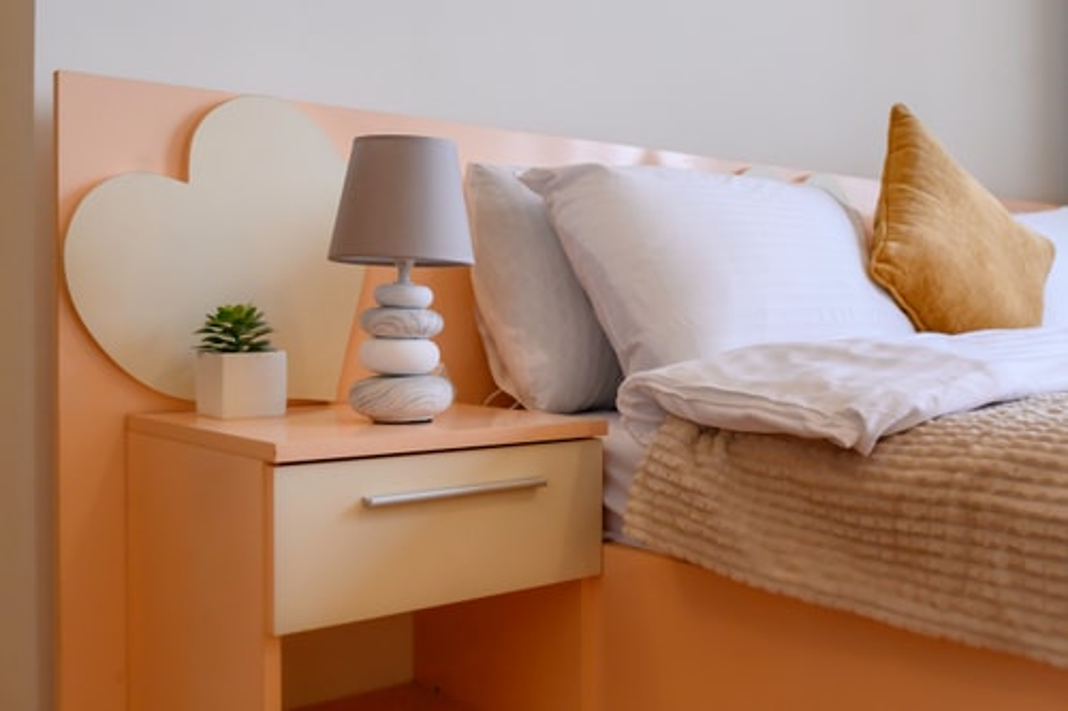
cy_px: 322
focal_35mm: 39
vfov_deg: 34.2
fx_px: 1155
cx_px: 554
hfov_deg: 49.6
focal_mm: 35
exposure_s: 1/200
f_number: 4
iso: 2000
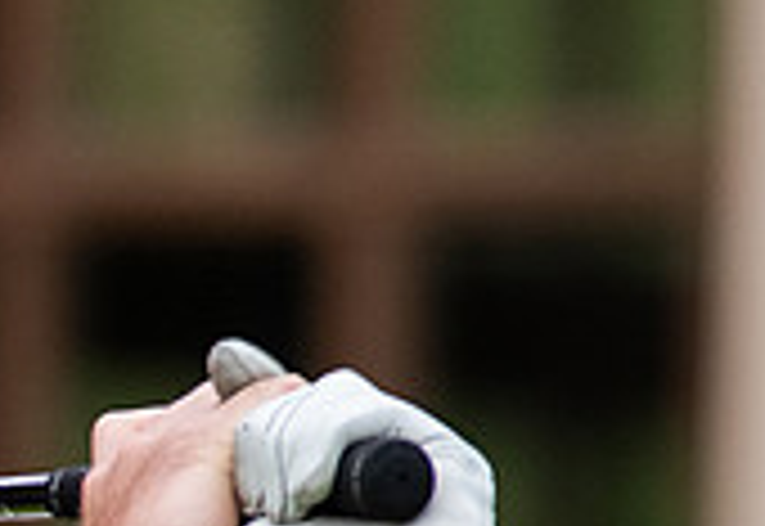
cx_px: -708
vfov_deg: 0.6
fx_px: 46530
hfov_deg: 0.9
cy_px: 945
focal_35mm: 2168
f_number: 5.6
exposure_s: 1/1600
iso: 1000
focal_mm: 300
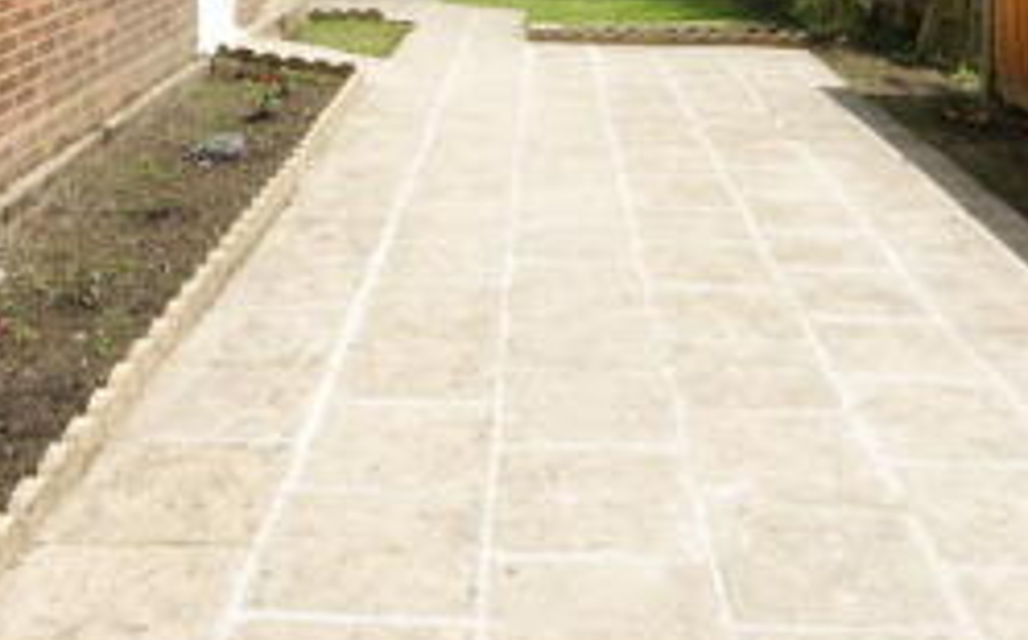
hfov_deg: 45.0
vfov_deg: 26.8
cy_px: -50
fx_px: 1241
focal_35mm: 44
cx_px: 545
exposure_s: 1/125
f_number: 10
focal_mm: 11
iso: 100
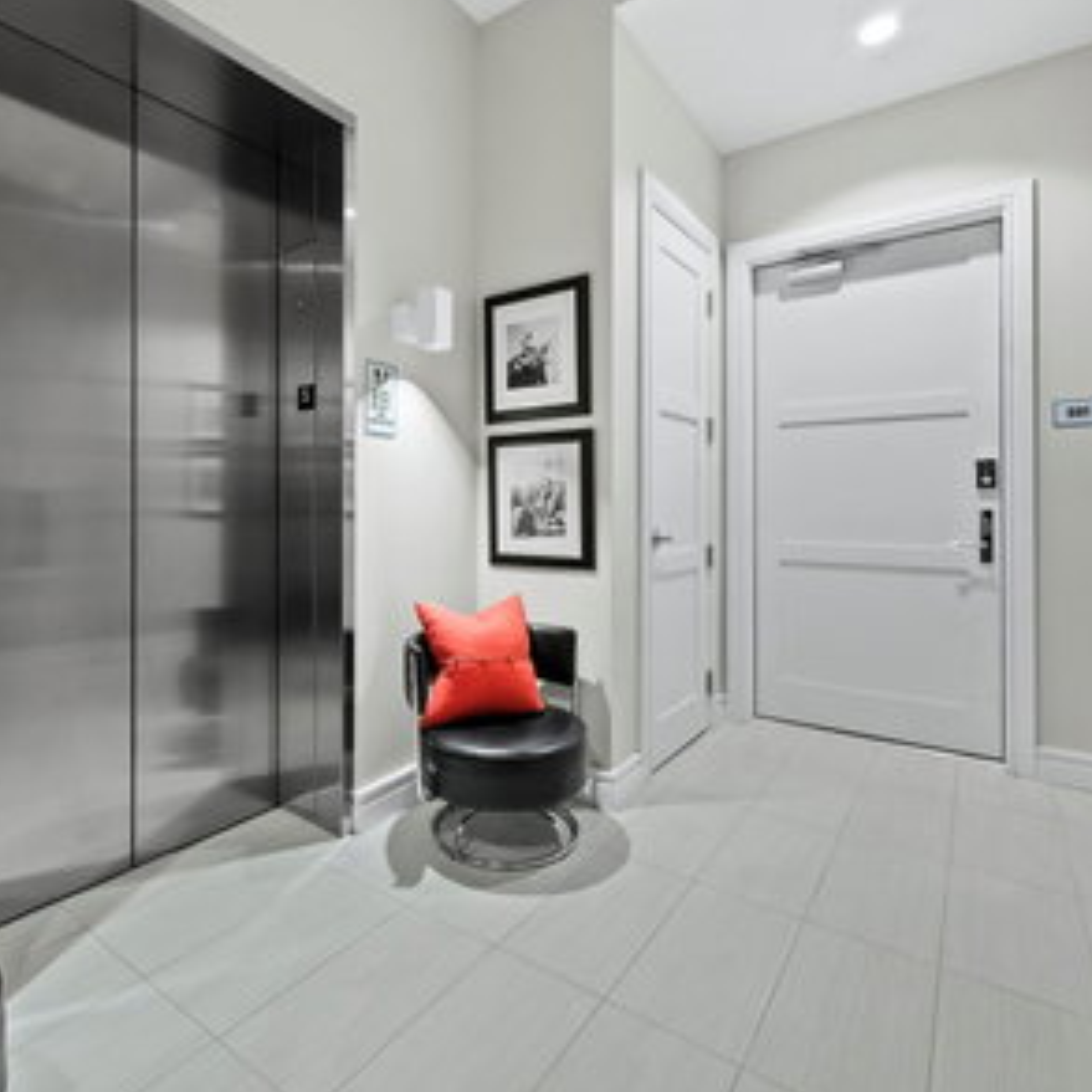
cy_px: 507
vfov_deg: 80.6
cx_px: 468
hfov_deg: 80.2
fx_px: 642
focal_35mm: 18
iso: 400
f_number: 11
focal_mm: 7
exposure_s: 1
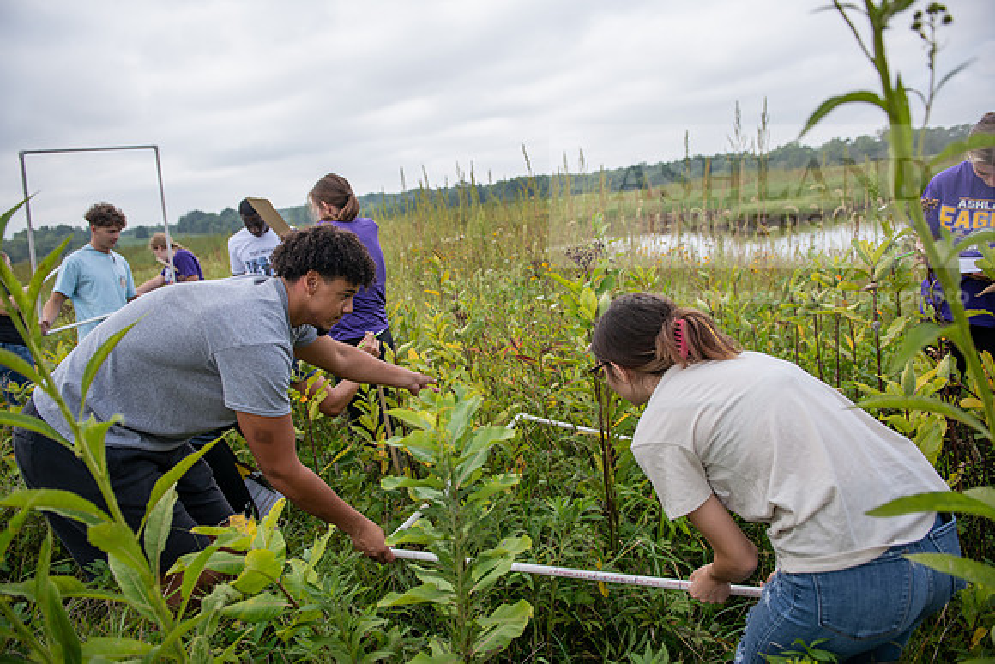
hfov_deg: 73.7
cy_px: 332
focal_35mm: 24
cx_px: 498
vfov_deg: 53.2
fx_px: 663
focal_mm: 24
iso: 100
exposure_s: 1/400
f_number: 3.5
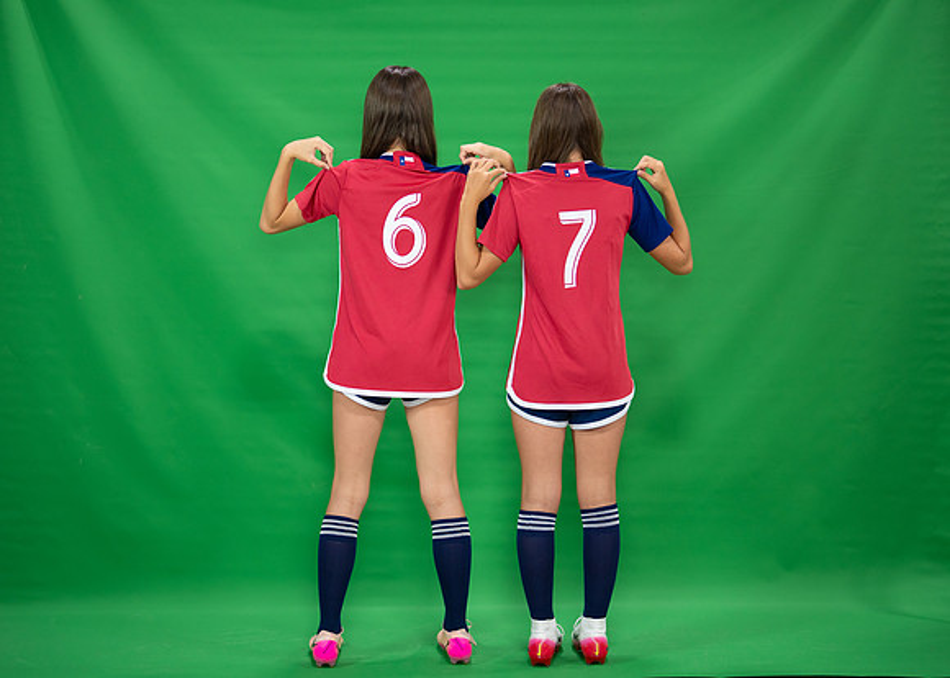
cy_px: 284
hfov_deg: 31.9
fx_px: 1661
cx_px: 468
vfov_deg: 23.0
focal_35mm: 62
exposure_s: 1/500
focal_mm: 50
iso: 400
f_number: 1.2
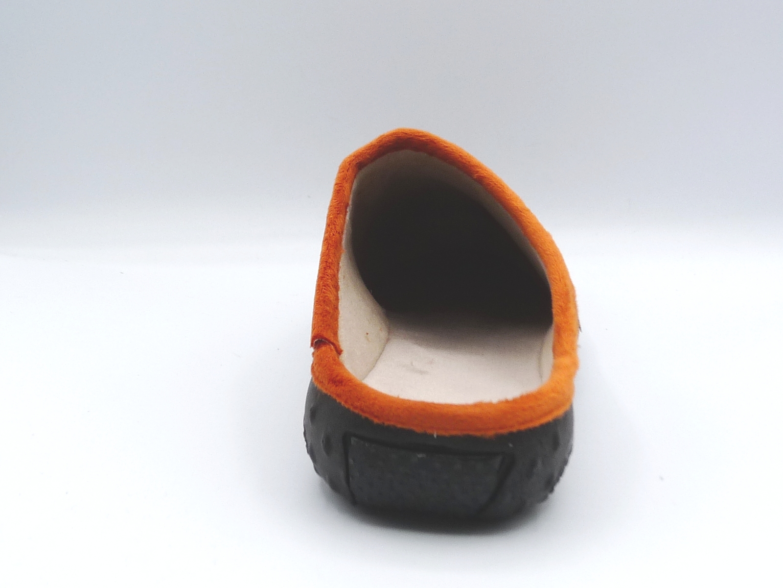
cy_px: 294
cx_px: 392
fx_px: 1108
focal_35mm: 49
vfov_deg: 29.7
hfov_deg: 38.9
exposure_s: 1/250
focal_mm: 4.8
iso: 100
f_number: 4.5
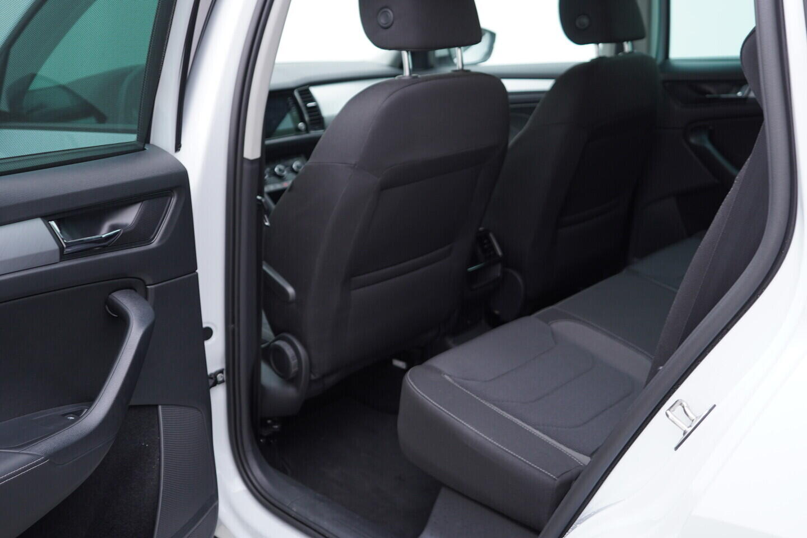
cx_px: 404
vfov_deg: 36.9
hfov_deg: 53.1
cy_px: 269
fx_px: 807
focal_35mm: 36
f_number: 2.8
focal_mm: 24
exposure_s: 1/40
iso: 125
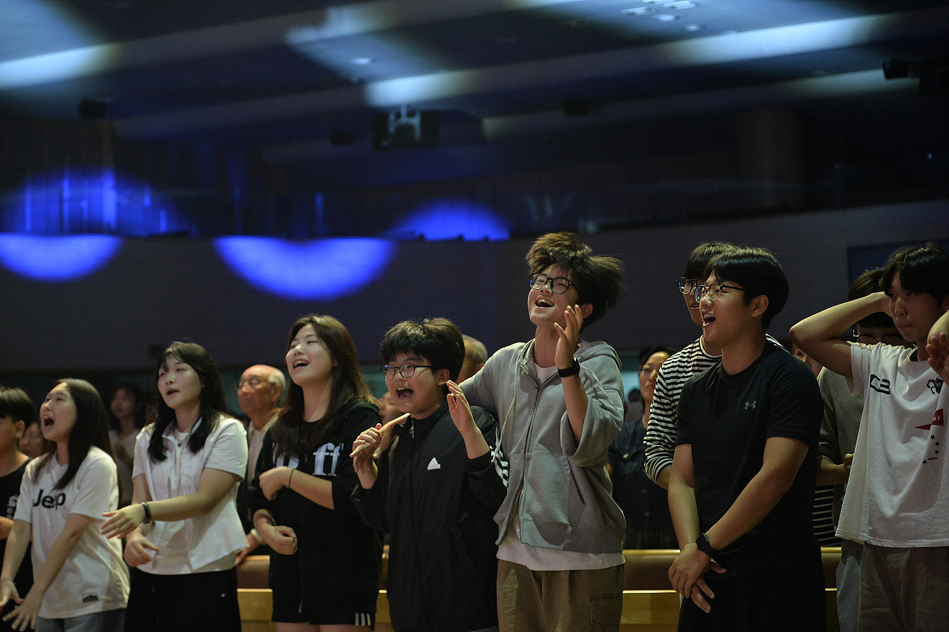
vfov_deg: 19.4
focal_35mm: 70
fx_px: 1844
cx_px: 474
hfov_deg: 28.9
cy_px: 316
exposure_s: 1/200
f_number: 2.8
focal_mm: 70
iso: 2500
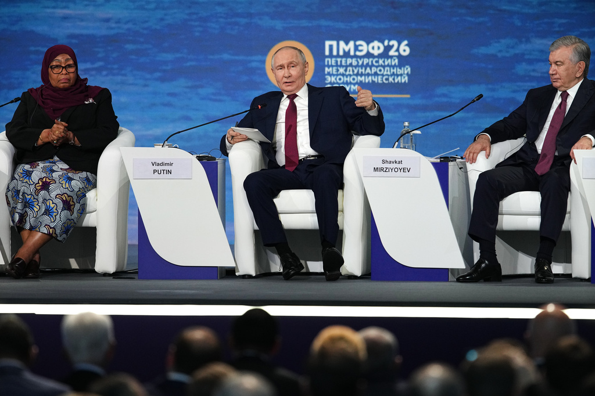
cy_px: 198
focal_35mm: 600
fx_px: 9913
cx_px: 298
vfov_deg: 2.3
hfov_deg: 3.4
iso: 2500
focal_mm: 600
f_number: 4.5
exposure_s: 1/250
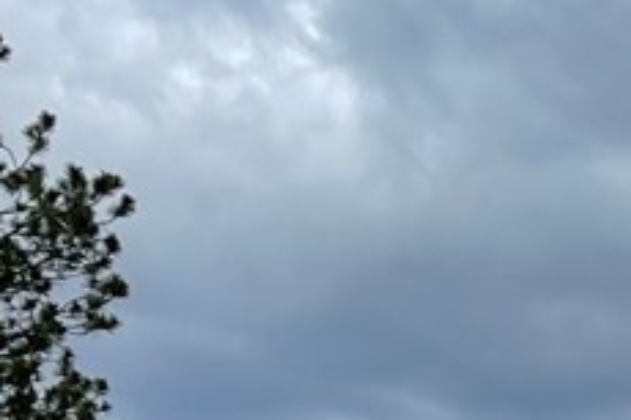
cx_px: 1182
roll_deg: +0.3
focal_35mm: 188
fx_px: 3293
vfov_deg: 6.8
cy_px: 1131
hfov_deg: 10.2
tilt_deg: -0.8
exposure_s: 1/2786
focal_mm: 5.1
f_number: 1.6
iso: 32
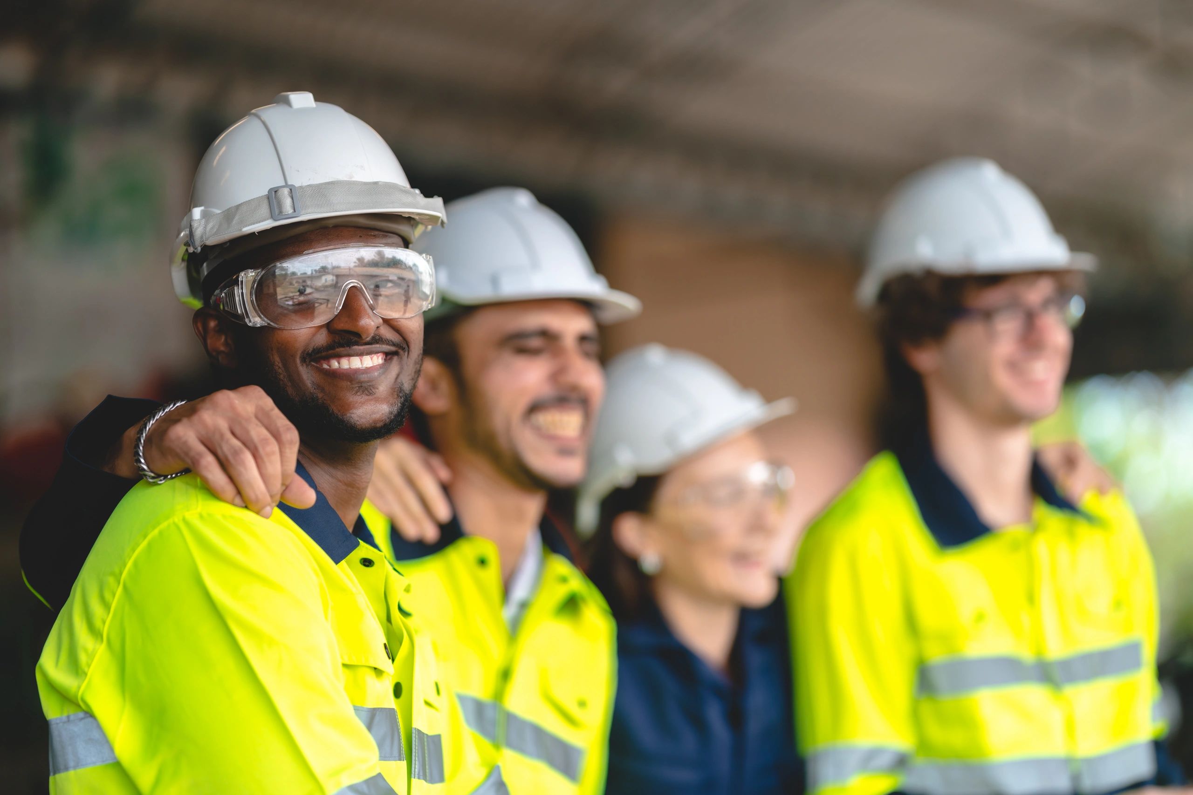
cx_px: 596
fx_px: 2817
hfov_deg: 23.9
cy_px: 398
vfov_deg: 16.1
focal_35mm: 85
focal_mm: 85
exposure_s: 1/800
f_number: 1.4
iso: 100
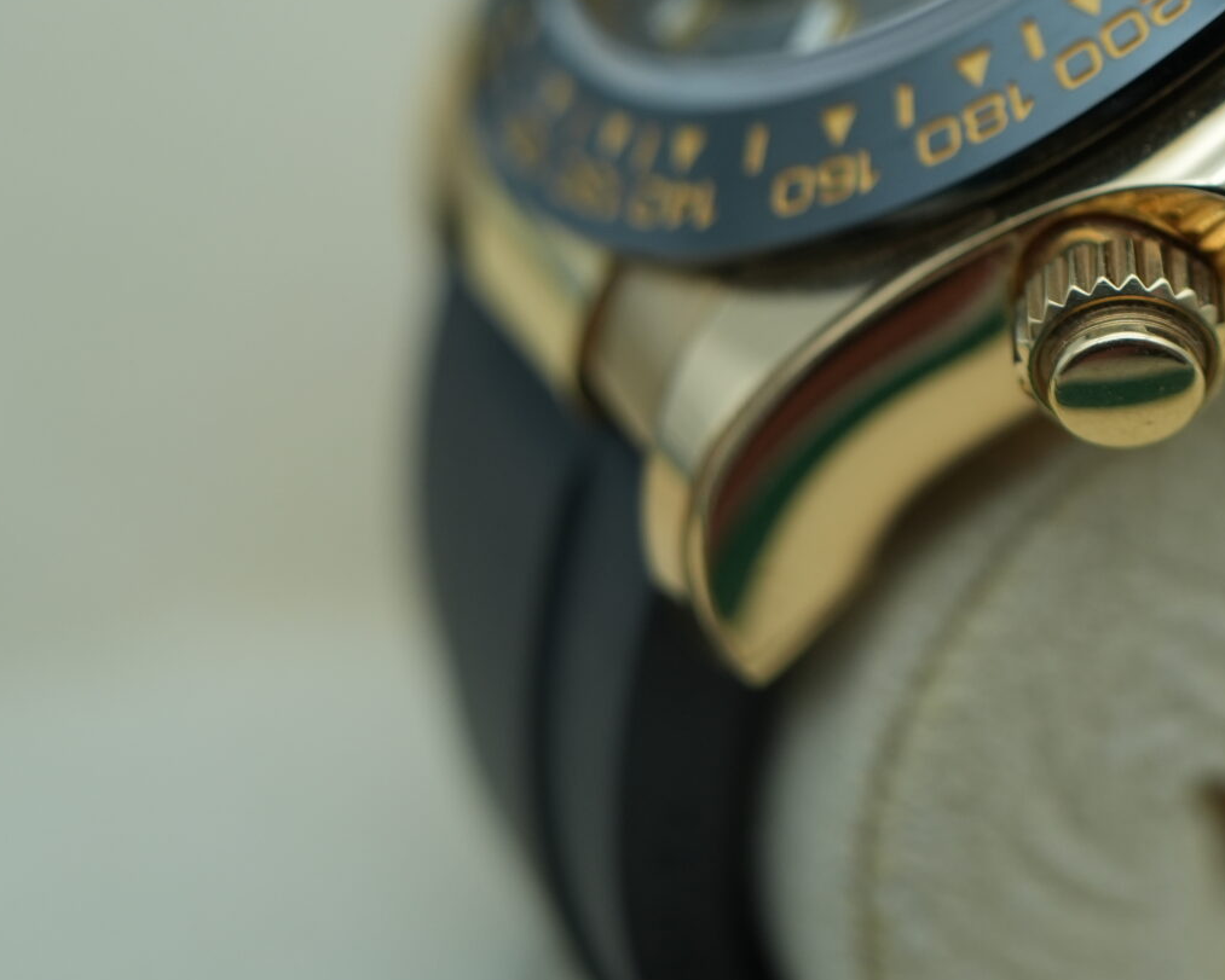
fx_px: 3010
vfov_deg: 18.2
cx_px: 1339
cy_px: 67
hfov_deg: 21.8
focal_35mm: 83
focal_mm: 35
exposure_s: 1/250
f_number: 5
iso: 400
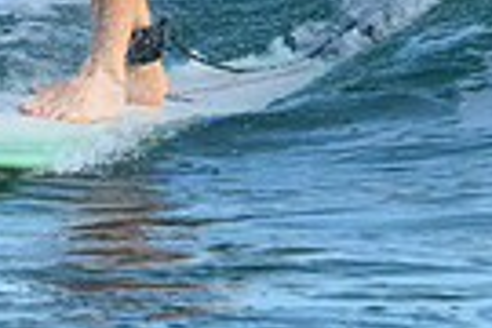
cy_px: -242
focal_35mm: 2627
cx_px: -300
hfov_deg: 0.8
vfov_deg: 0.5
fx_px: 35900
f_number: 11
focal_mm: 510
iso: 3200
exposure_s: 1/2000
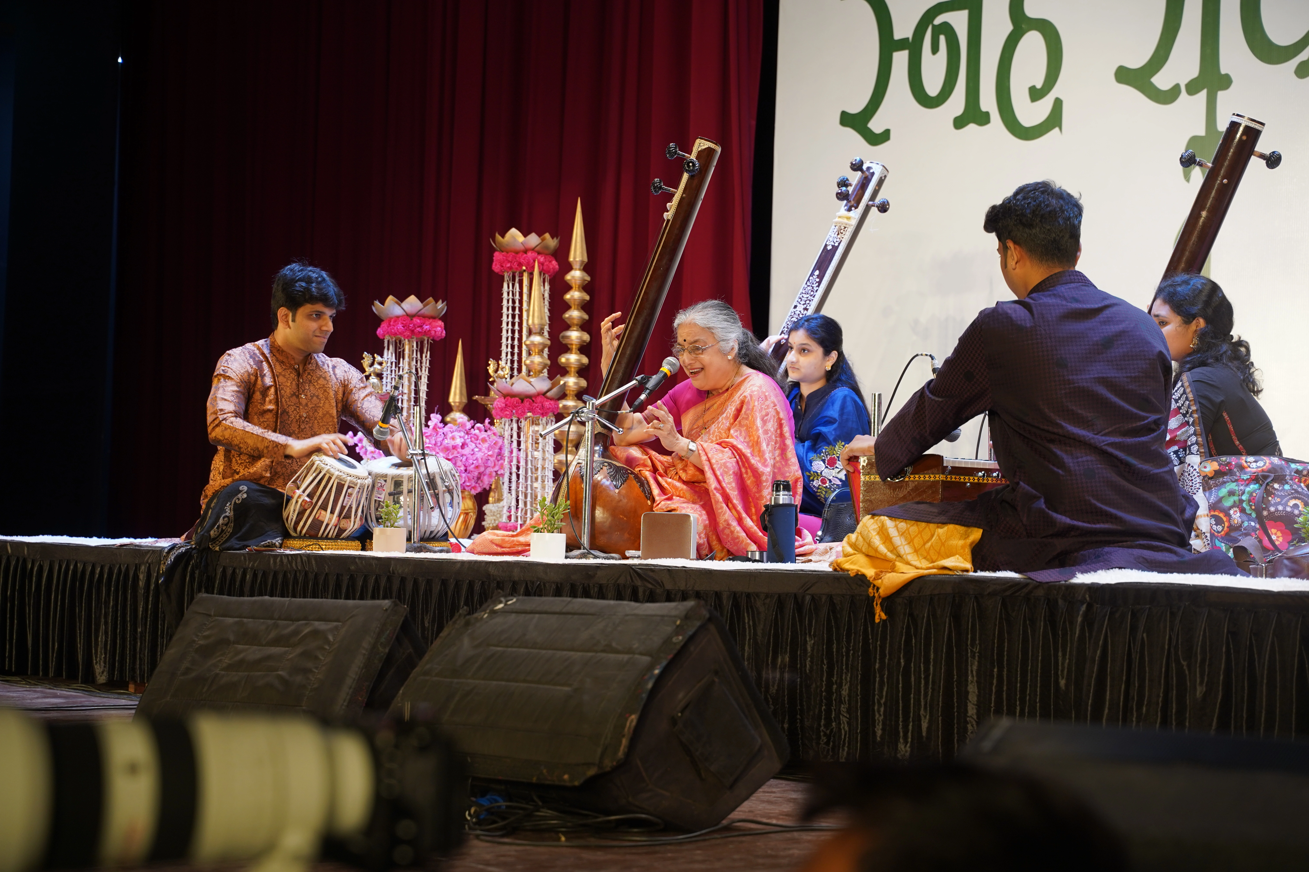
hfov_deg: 27.0
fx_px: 2727
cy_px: 436
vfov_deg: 18.2
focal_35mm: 75
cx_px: 654
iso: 500
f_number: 5
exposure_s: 1/125
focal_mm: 75
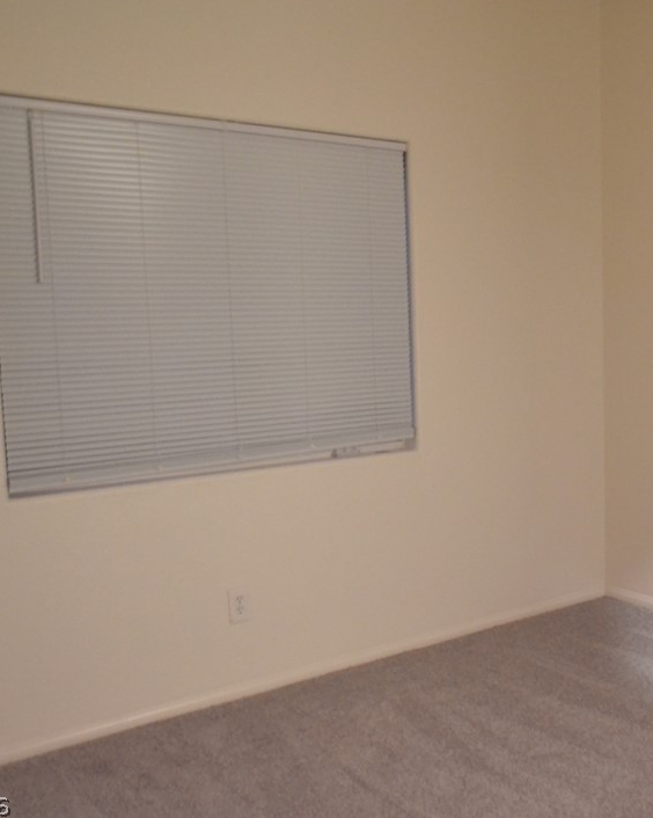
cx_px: 516
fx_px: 943
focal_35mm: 39
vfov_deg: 46.9
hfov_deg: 36.9
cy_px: 406
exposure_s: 1/15
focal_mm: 18
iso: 3200
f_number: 3.5
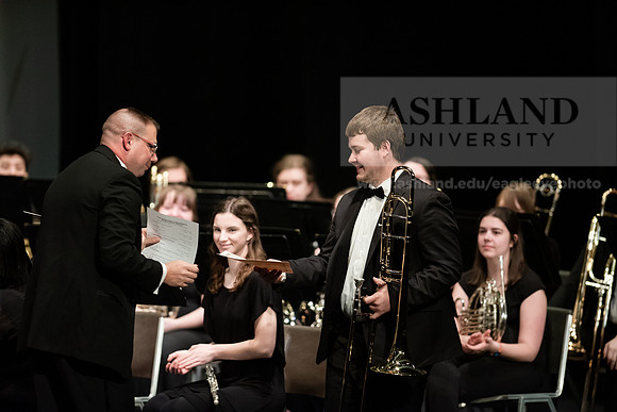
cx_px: 308
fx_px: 5143
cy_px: 206
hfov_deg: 6.9
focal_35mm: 300
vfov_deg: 4.6
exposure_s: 1/250
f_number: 3.2
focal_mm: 300
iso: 4000
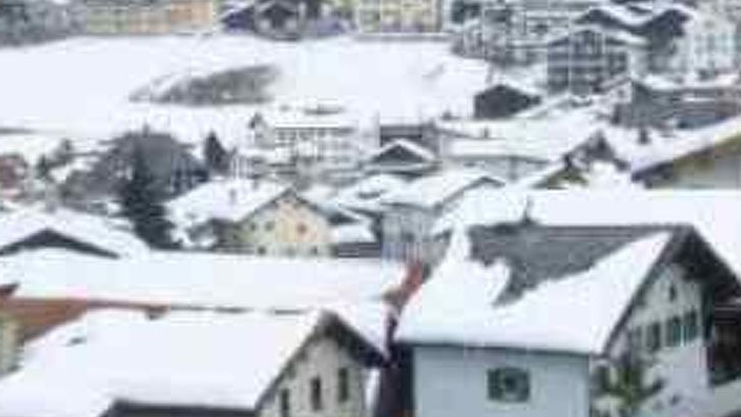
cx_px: 171
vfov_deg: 10.0
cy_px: -19
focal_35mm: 120
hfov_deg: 17.7
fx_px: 2358
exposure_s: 1/250
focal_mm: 6.6
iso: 50
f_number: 6.3
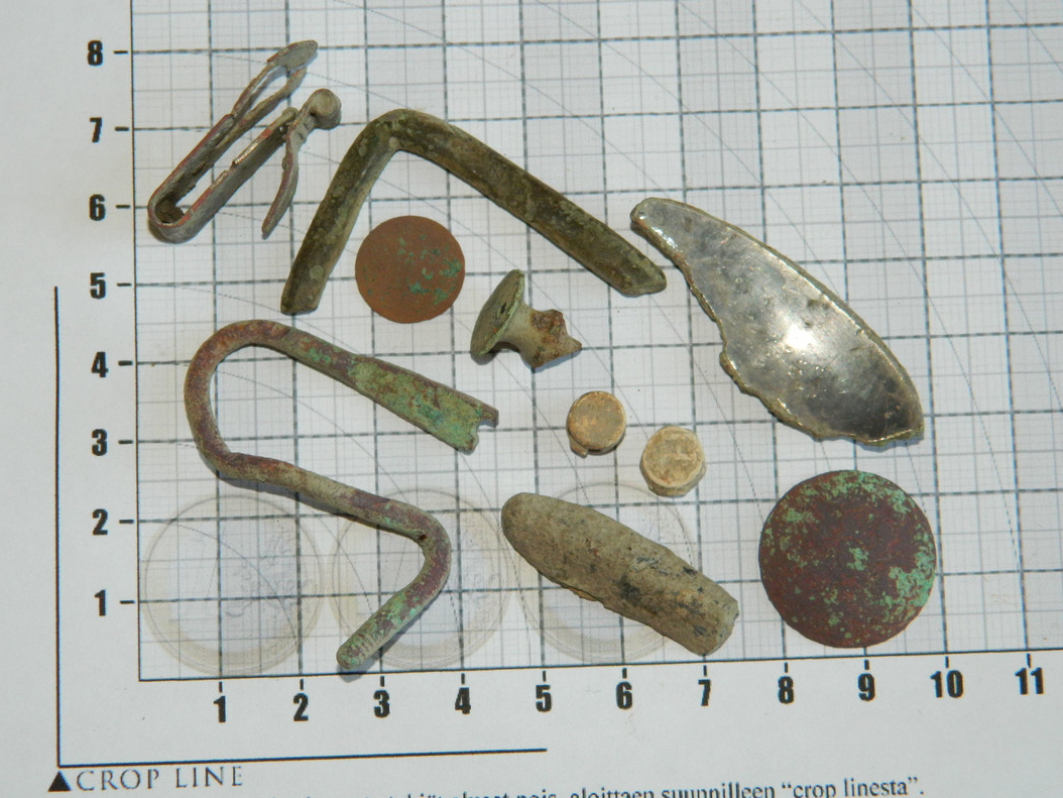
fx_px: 2611
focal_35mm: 85
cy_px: 395
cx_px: 533
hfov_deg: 23.0
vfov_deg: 17.4
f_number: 4.2
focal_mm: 15.1
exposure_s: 1/50
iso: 200
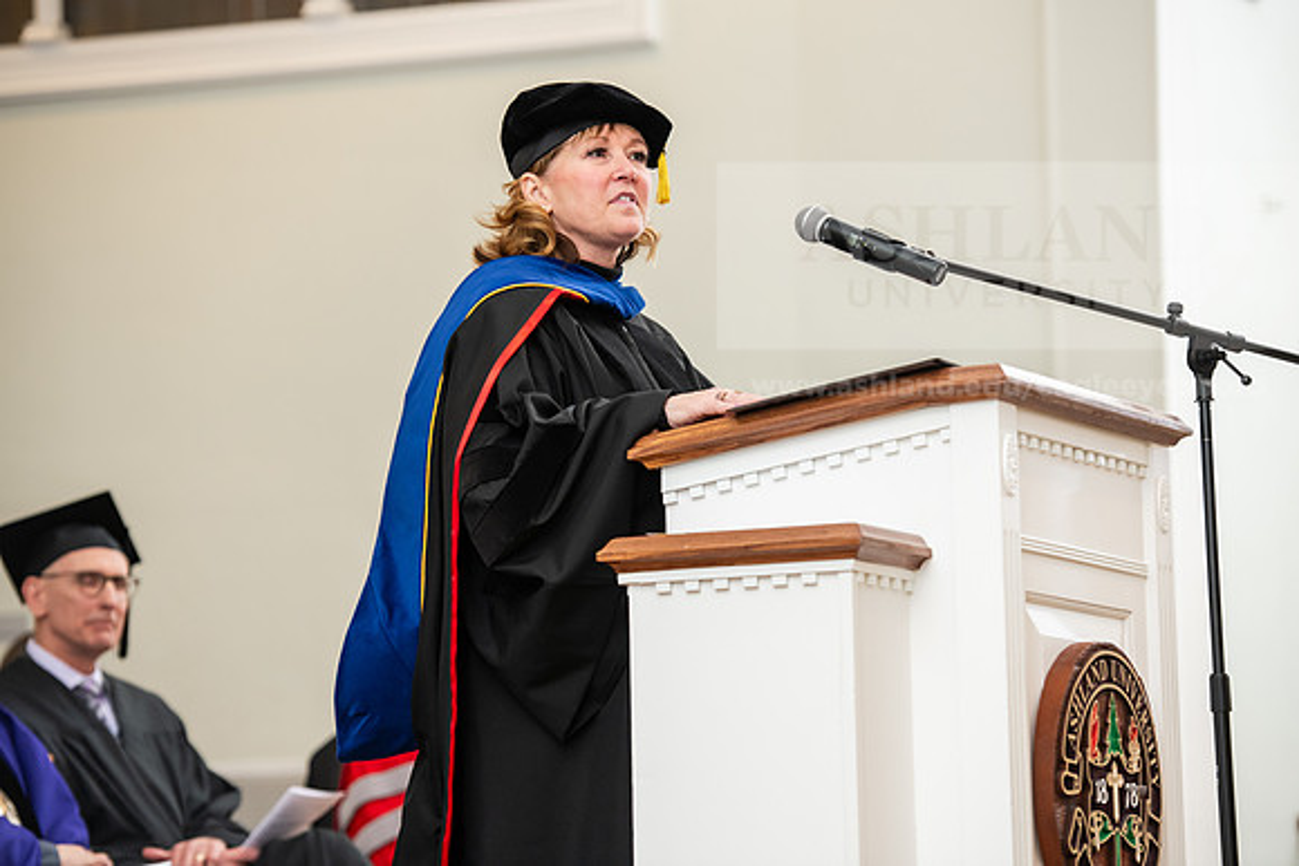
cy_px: 433
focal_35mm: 125
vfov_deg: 11.0
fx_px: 4511
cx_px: 650
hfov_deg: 16.4
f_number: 3.5
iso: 1250
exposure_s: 1/200
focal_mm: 125
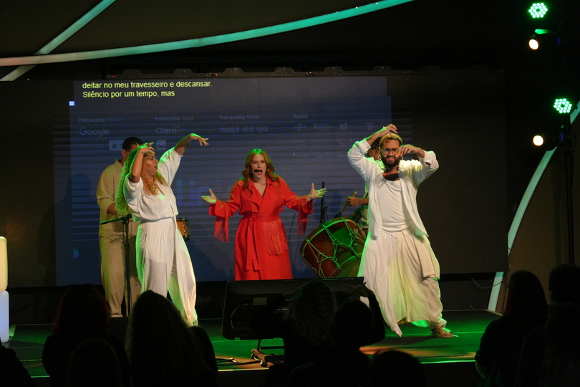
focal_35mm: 102
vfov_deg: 13.4
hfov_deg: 20.0
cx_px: 290
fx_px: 1643
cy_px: 194
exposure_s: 1/200
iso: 2000
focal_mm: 68
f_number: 2.8
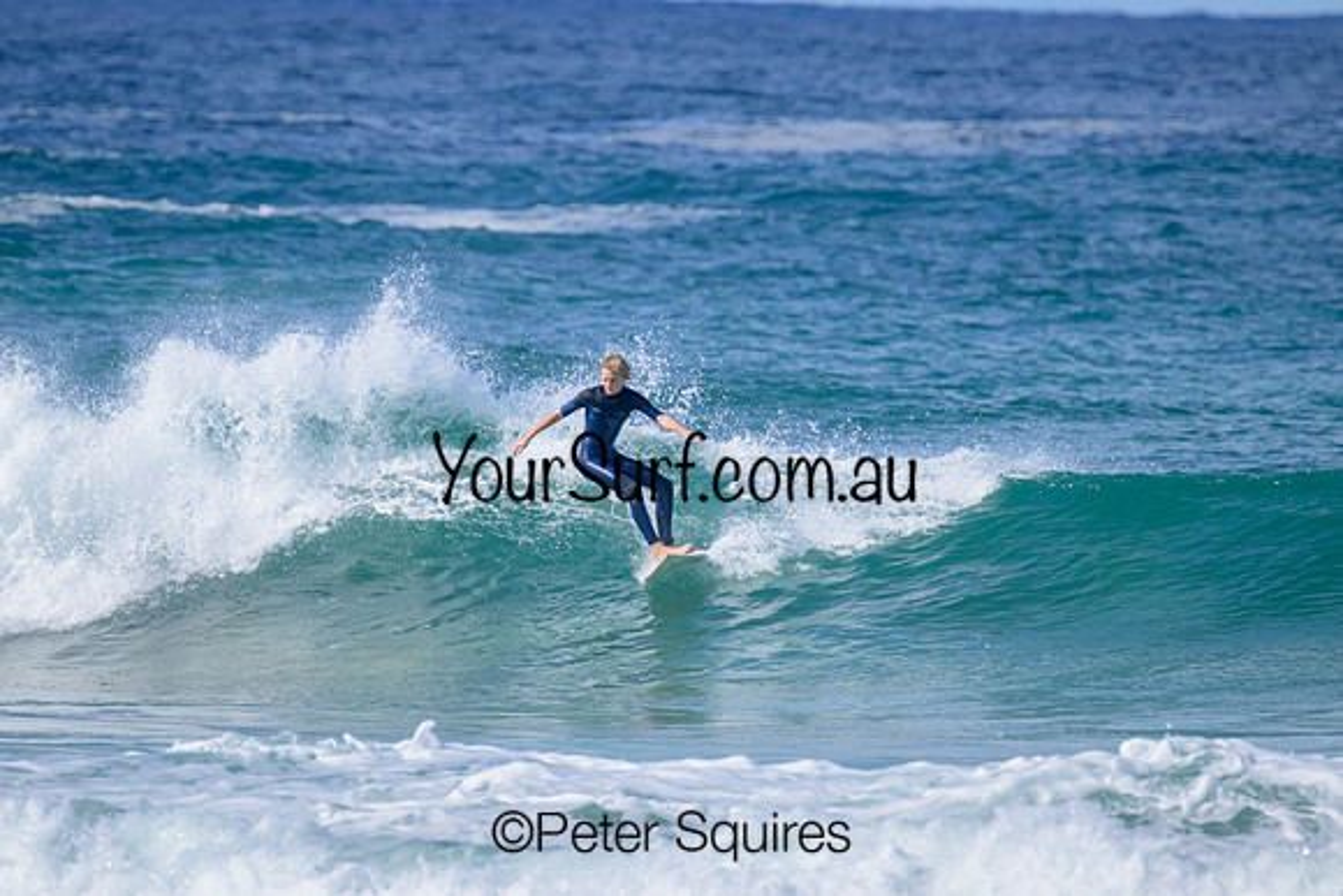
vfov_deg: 1.7
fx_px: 30631
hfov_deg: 2.5
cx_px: 672
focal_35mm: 821
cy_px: 448
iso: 900
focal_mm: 800
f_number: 11
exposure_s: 1/2000
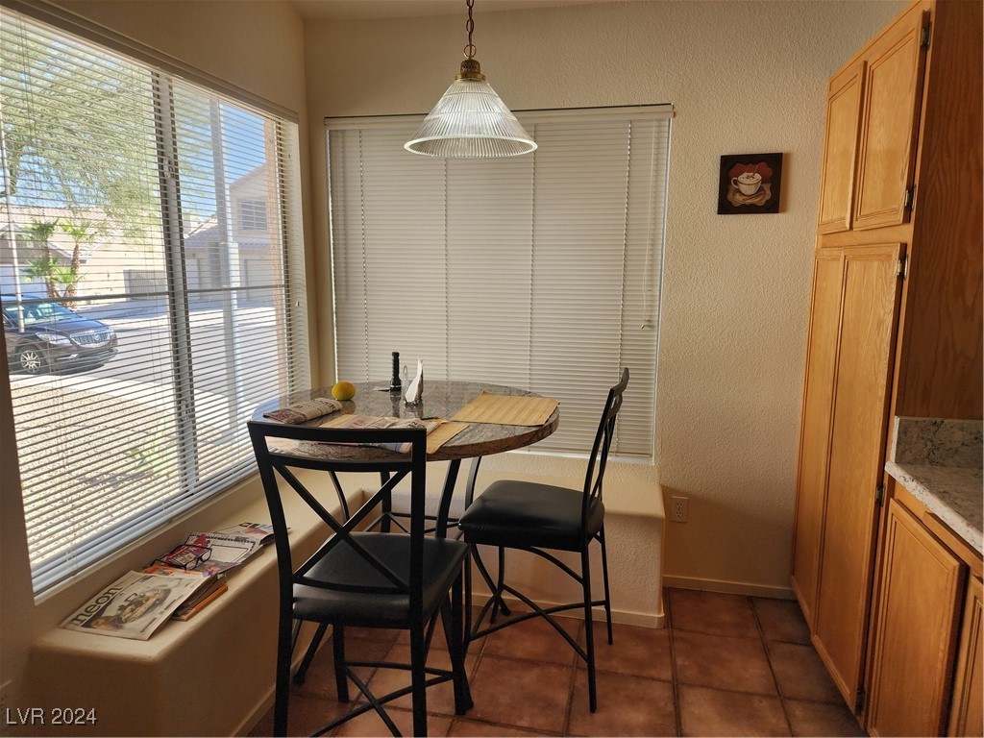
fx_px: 654
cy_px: 369
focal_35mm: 23
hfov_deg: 73.9
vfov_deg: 58.9
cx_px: 492
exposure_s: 1/120
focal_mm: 6.4
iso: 25
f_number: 1.8
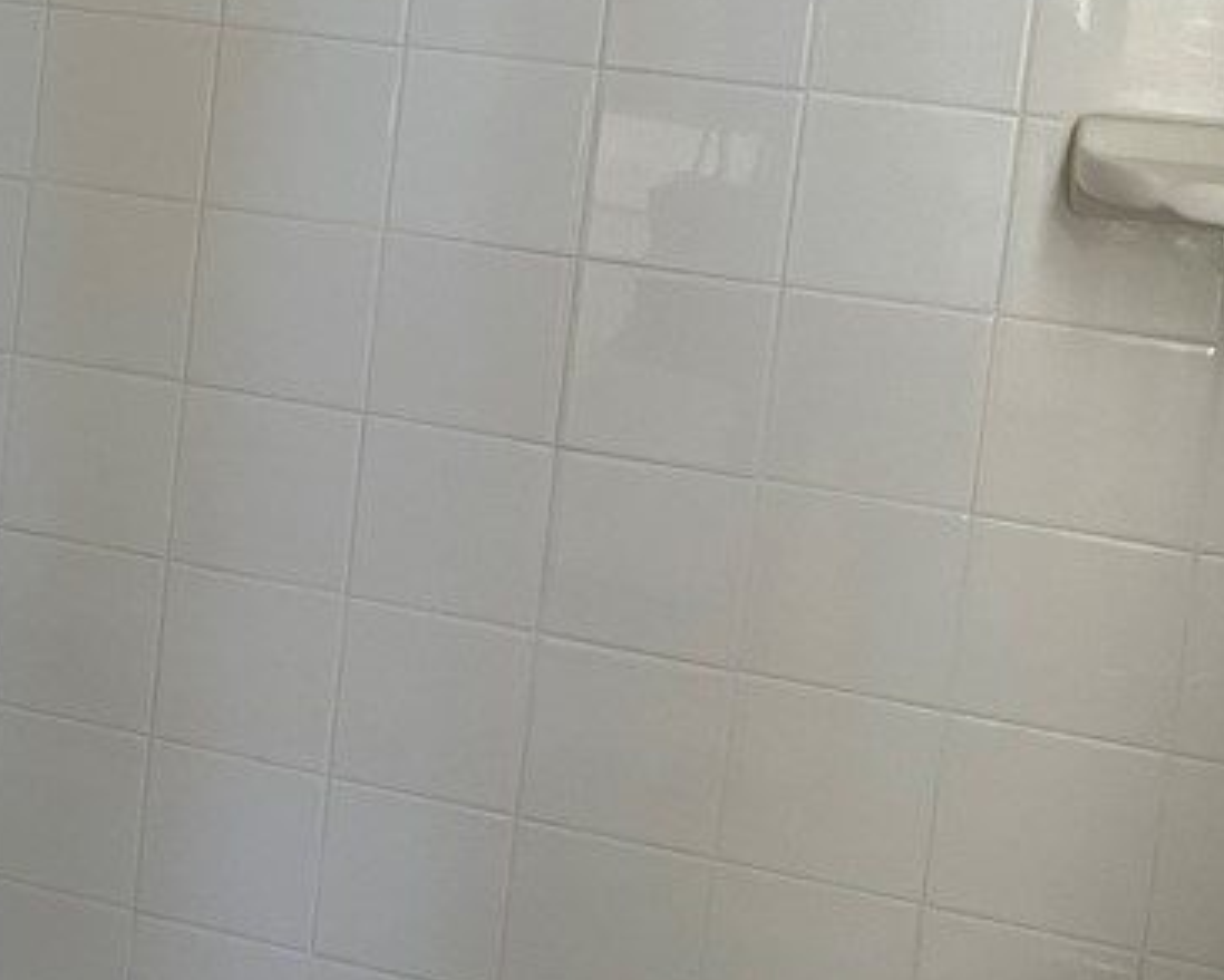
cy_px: 57
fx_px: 2573
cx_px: -130
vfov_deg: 21.0
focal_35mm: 71
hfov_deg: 24.9
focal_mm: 5.7
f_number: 1.5
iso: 250
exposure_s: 1/60
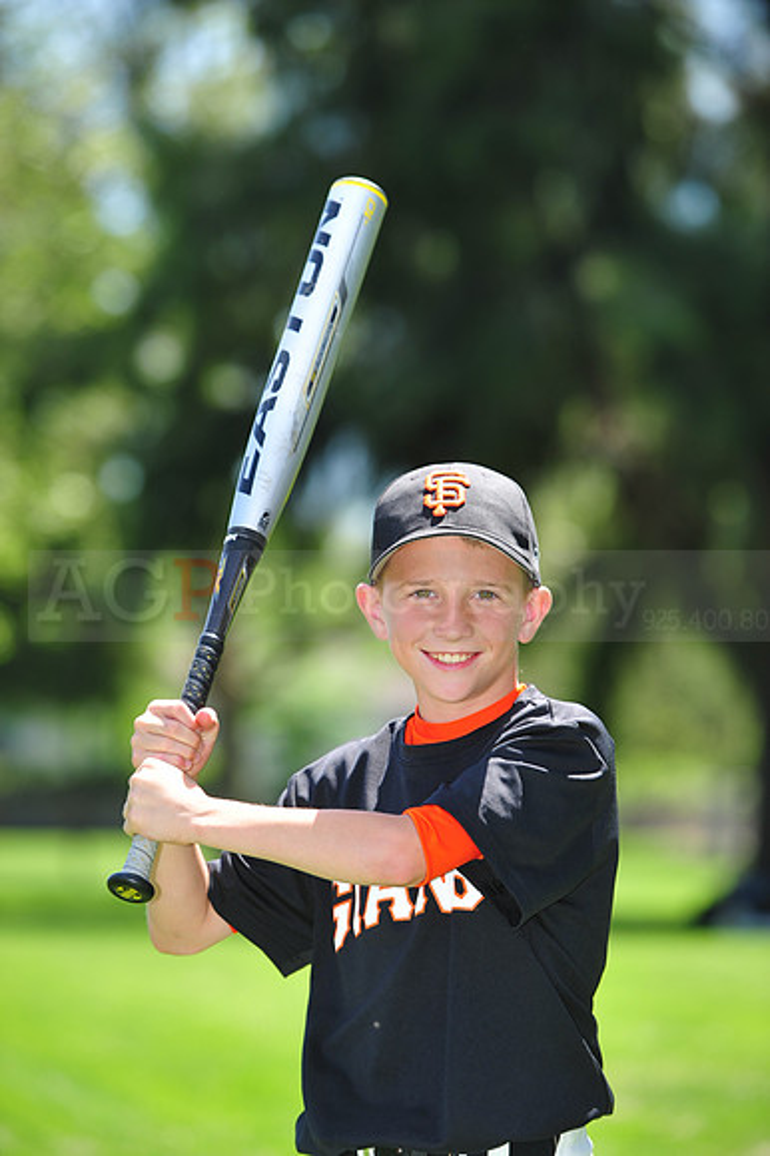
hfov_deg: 7.8
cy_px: 578
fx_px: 5621
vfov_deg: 11.8
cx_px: 385
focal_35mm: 175
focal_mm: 175
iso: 200
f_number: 4.5
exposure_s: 1/500
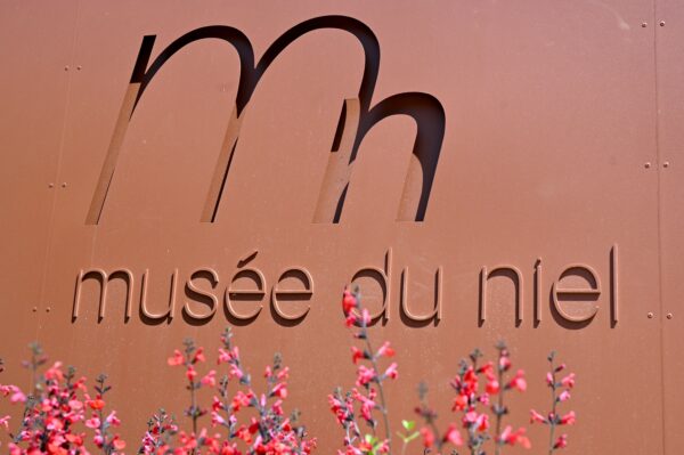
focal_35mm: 50
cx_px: 342
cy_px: 228
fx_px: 949
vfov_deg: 26.9
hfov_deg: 39.6
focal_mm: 50
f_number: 5.6
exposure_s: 1/250
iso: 100
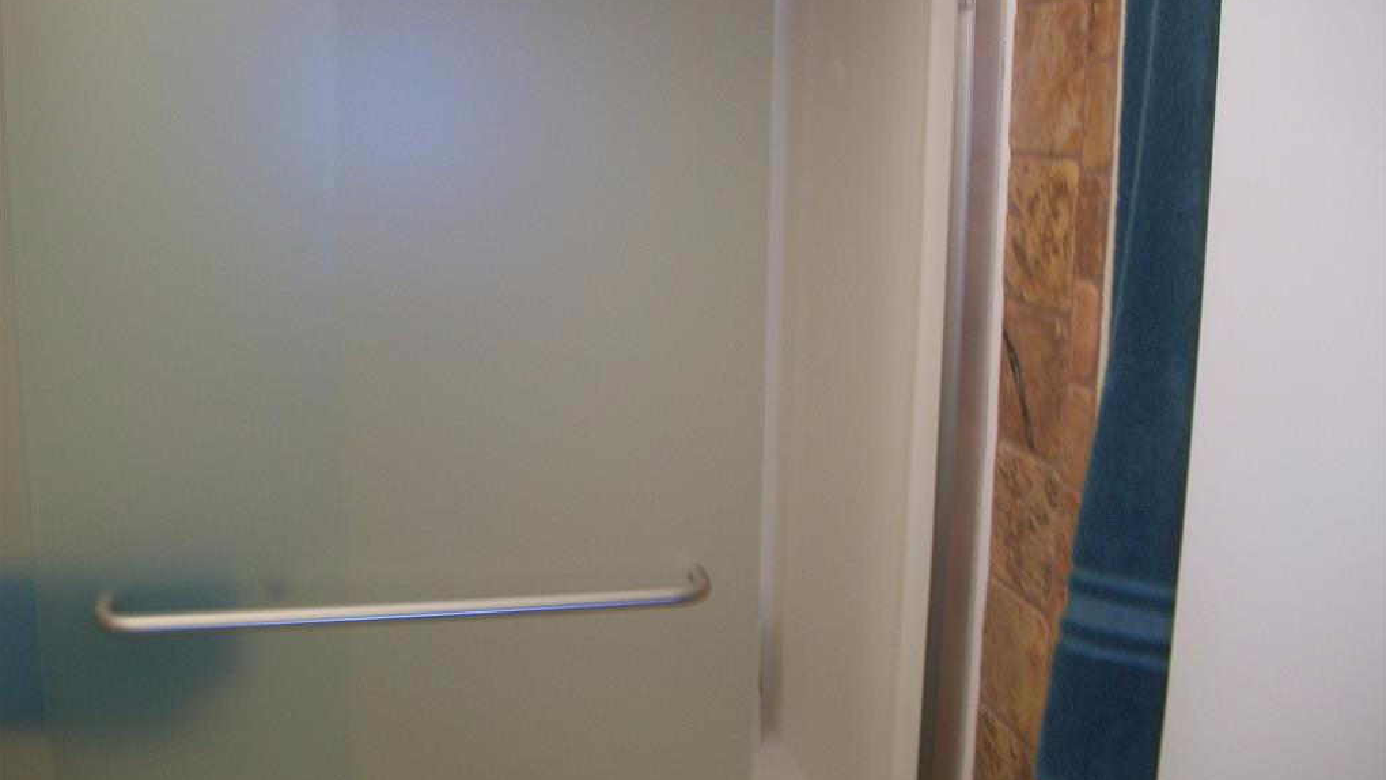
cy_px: 361
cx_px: 693
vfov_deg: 33.7
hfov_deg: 56.6
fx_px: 1286
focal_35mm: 35
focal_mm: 5.7
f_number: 2.9
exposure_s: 1/30
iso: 80
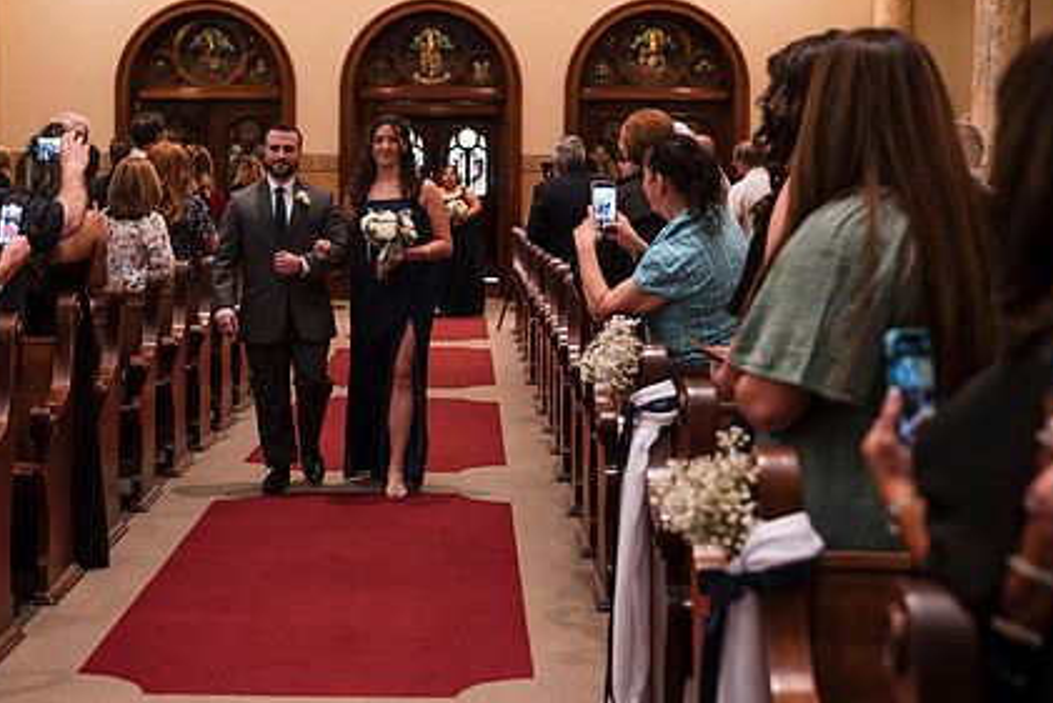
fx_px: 1960
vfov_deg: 20.3
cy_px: 268
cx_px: 375
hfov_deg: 29.9
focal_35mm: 67
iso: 800
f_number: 2.8
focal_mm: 48
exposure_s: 1/60
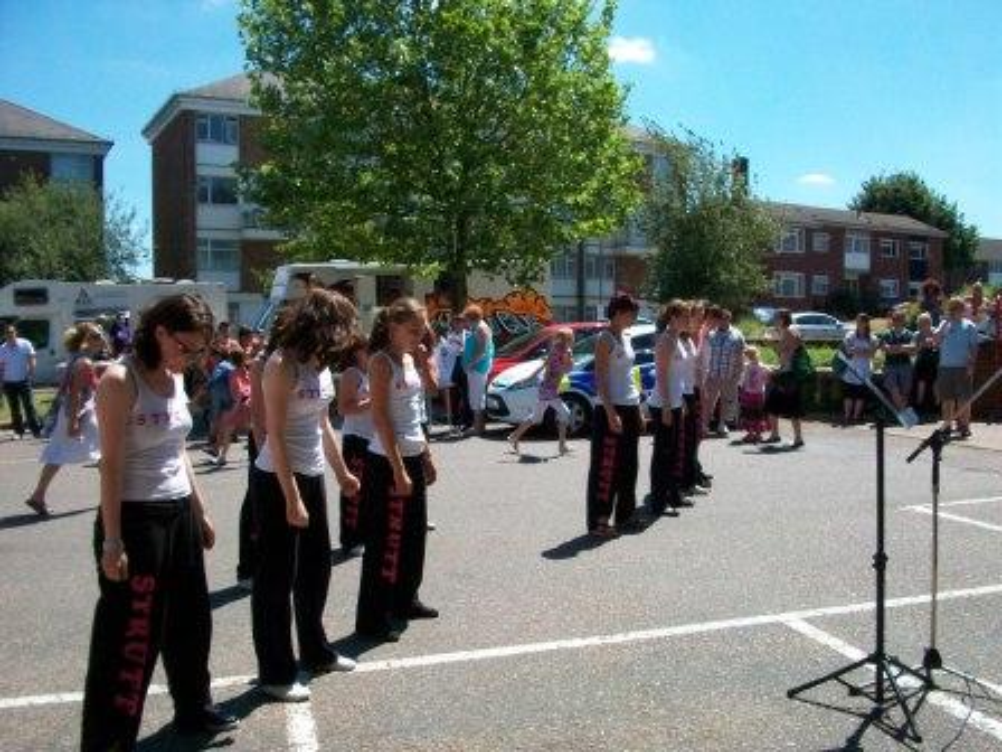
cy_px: 376
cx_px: 501
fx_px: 984
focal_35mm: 34
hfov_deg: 54.0
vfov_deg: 41.8
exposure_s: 1/320
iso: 80
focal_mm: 5.7
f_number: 5.5
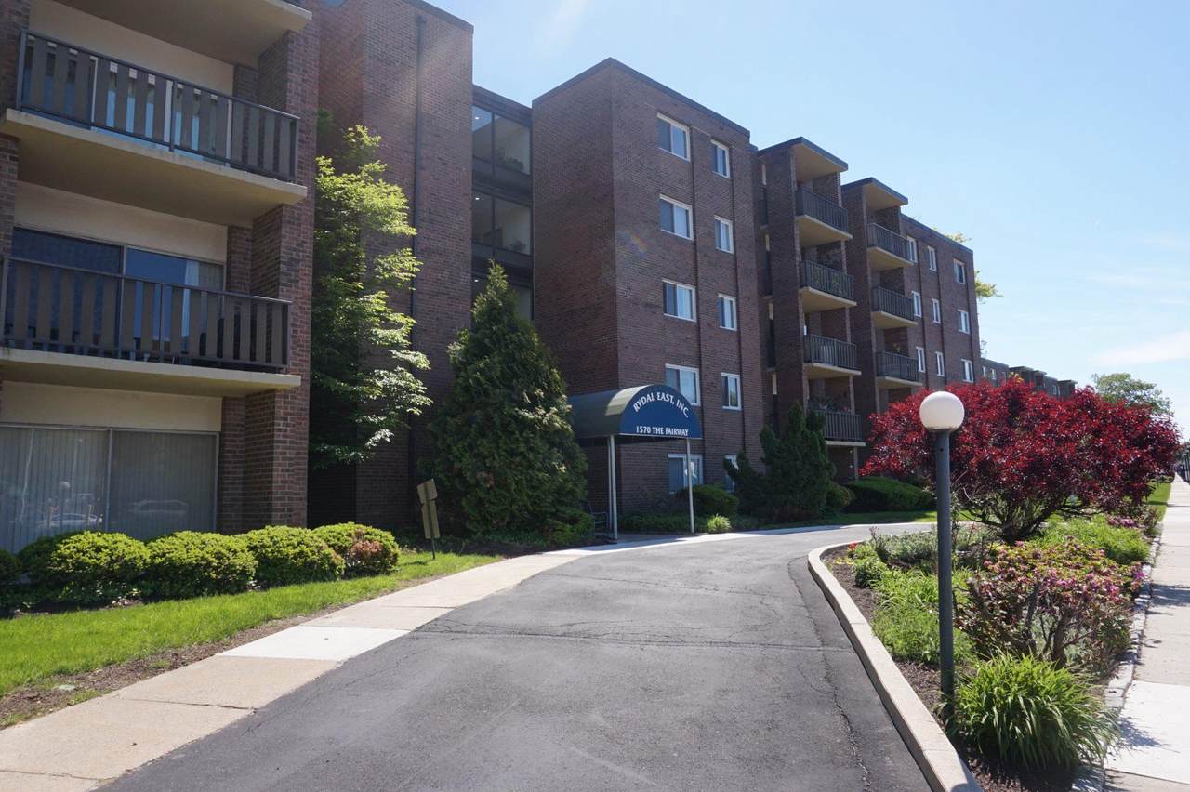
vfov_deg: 53.1
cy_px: 396
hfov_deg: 73.8
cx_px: 595
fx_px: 793
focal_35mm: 24
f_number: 11
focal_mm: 16
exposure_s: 1/320
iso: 400
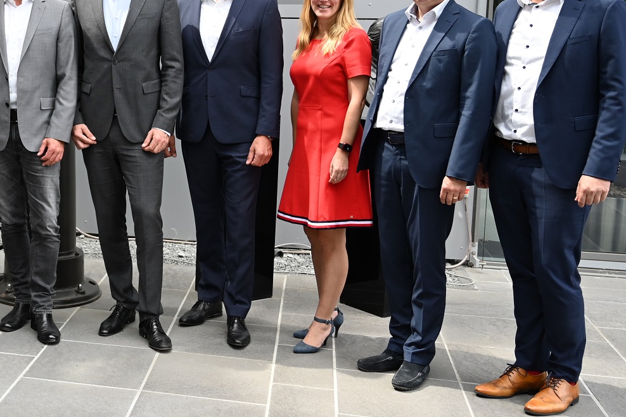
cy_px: 135
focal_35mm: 56
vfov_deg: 24.0
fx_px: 973
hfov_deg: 33.6
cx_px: 53
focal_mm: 28.5
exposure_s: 1/250
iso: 320
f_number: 4
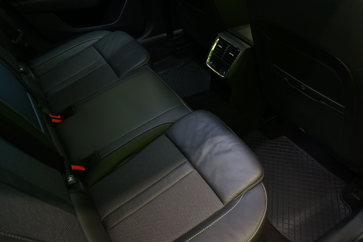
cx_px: 182
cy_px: 121
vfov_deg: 43.6
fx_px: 302
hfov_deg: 61.9
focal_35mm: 30
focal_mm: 30
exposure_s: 1/20
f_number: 5
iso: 1250
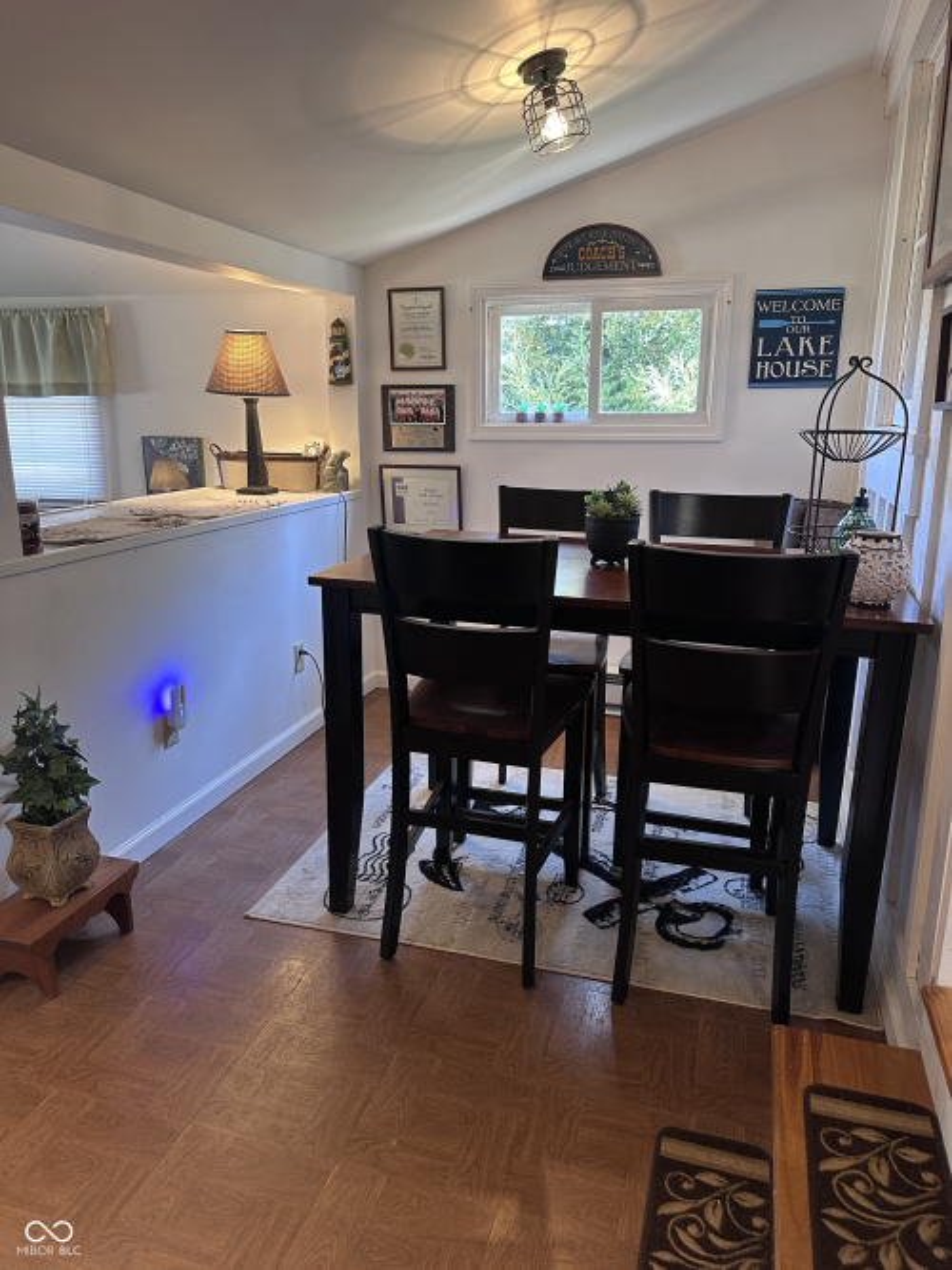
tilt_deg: -14.9
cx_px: 476
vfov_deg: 71.6
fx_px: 880
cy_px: 635
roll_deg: -1.1
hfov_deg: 56.8
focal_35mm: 24
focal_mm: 6.86
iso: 200
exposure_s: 1/60
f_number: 1.78
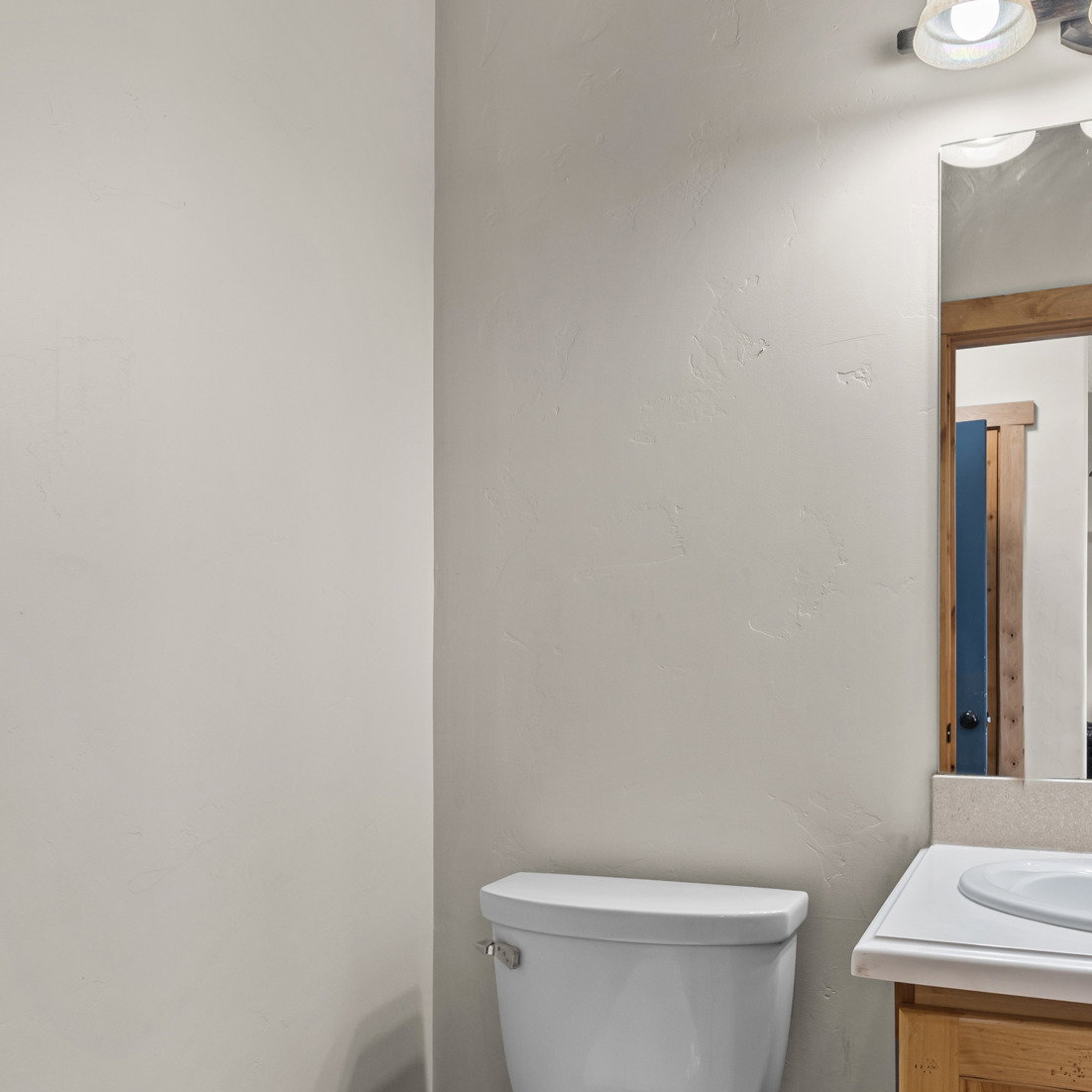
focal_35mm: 27
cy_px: 663
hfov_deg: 58.3
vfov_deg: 58.5
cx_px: 683
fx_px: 964
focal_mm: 14
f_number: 8
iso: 500
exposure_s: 1/2
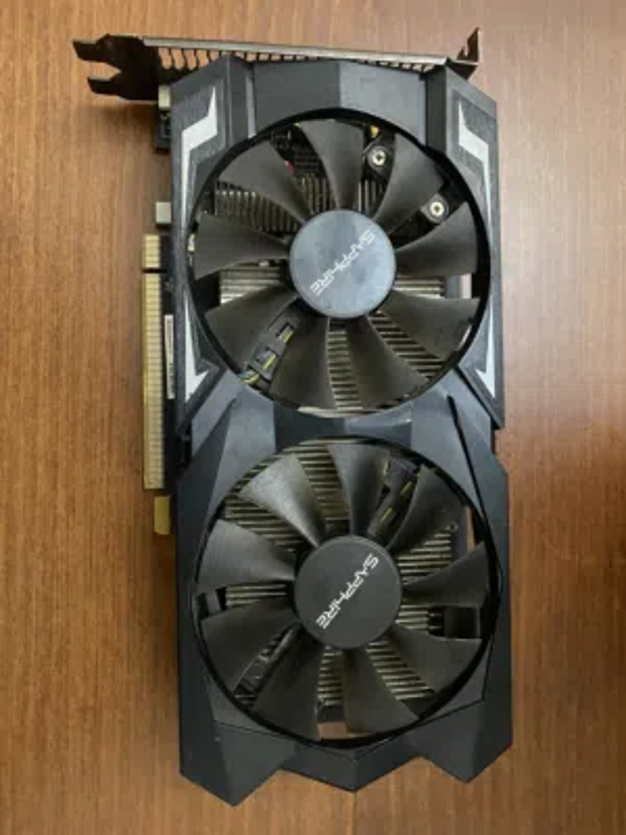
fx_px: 627
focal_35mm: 26
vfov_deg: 67.3
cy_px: 418
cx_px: 313
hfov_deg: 53.1
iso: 800
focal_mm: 4.25
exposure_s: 1/30
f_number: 1.8
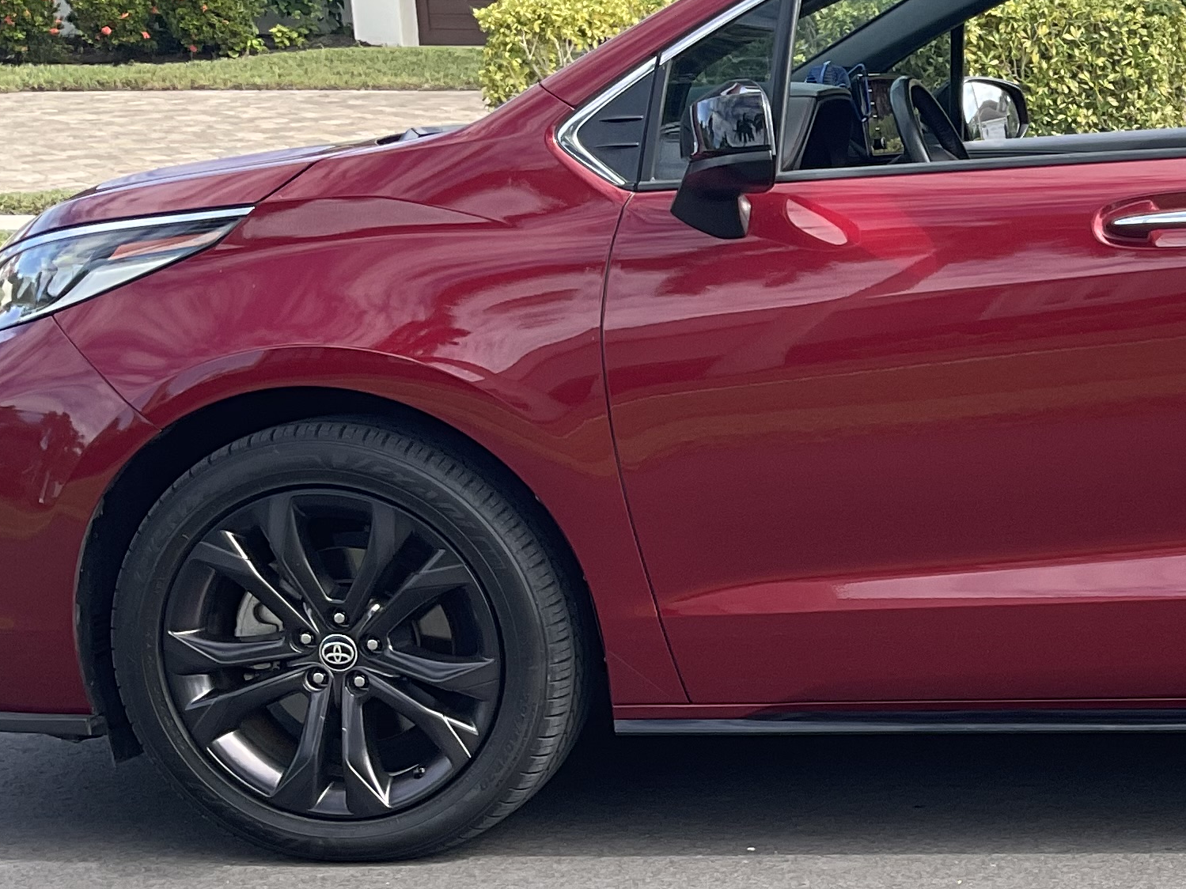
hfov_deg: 23.0
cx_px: 1406
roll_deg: -0.1
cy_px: 633
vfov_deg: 18.8
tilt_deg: -14.7
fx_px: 2672
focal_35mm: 78
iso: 16
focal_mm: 3
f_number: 1.8
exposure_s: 1/450
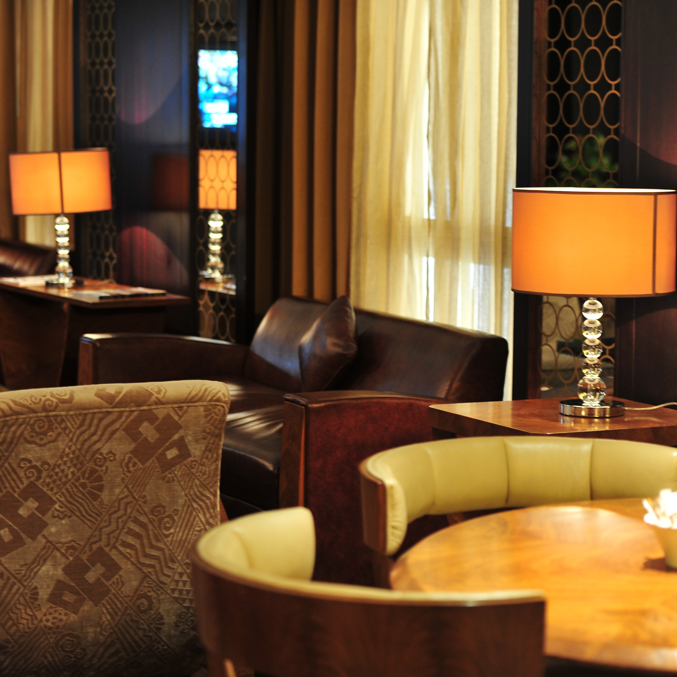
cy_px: 340
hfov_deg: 19.3
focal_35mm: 90
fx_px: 1991
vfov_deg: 19.3
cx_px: 335
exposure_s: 1/20
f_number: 2.8
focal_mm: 70
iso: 1000
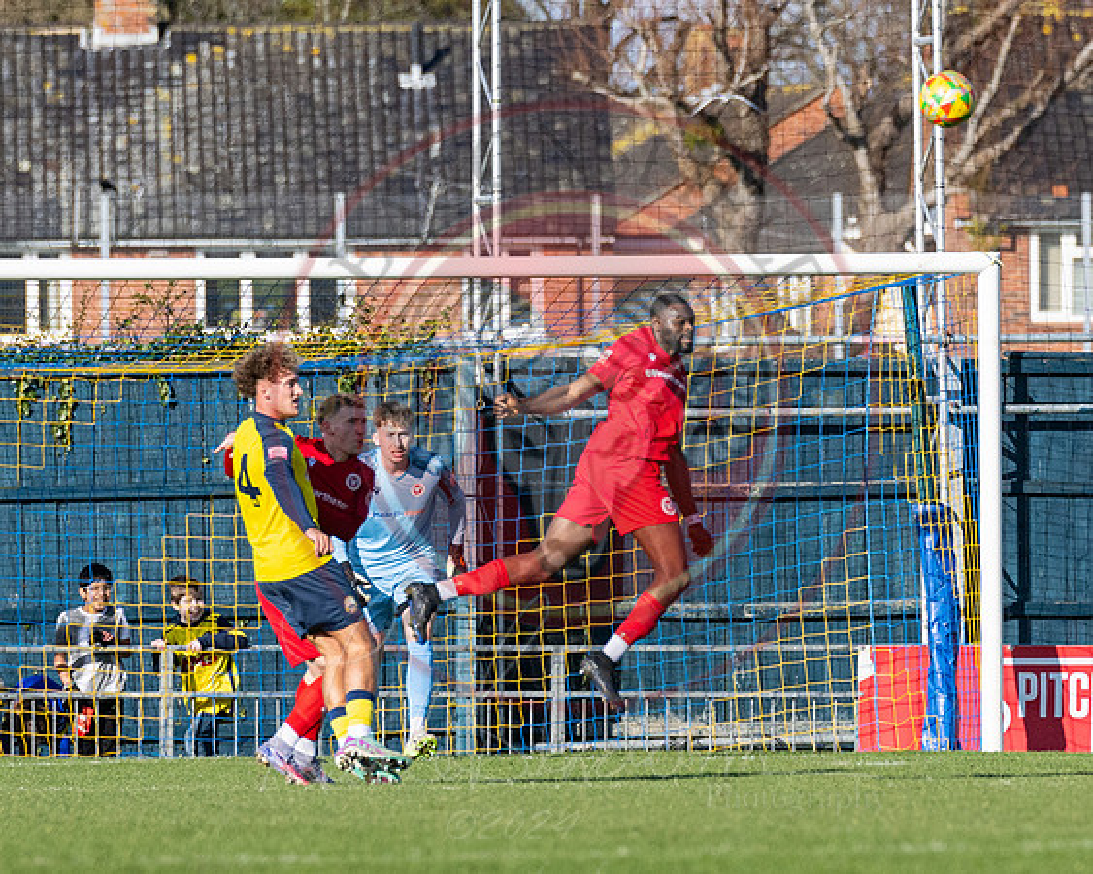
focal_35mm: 666
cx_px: 785
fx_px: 21532
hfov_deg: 2.9
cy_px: 484
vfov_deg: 2.3
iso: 400
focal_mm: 200
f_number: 4
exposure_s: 1/6400
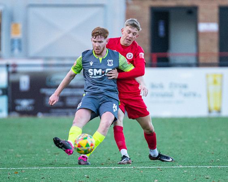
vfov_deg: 2.0
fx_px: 5219
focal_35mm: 774
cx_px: 128
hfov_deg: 2.5
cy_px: 94
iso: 2500
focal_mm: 300
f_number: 2.8
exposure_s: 1/1600
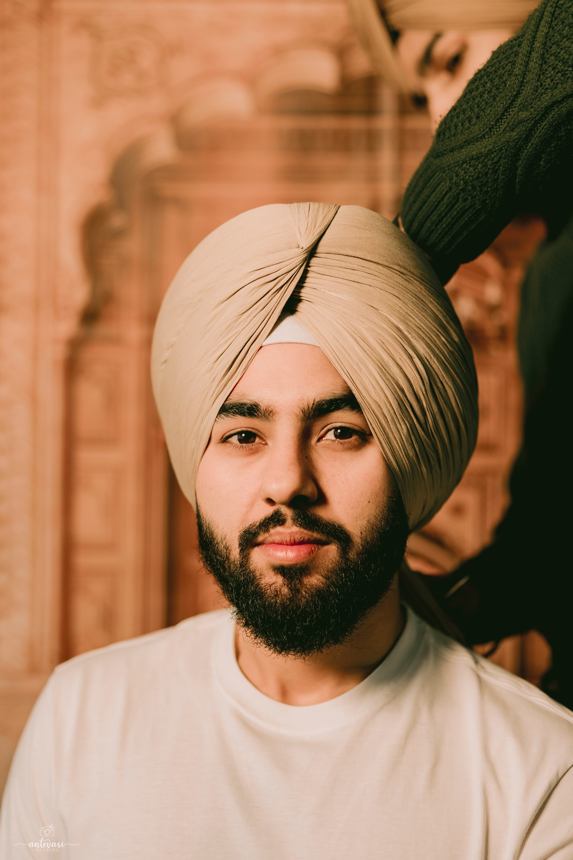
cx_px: 286
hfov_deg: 26.0
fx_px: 1241
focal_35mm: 52
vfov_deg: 38.2
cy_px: 430
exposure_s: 1/200
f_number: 1.4
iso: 125
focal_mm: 35
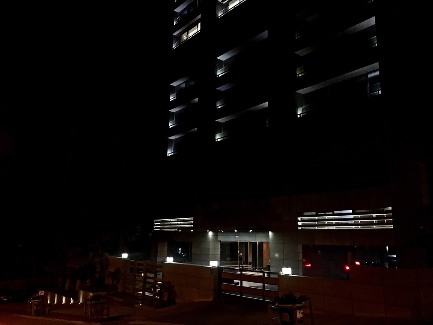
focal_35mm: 28
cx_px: 216
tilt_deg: +12.2
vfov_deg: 49.7
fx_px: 350
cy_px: 162
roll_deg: -0.7
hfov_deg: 63.4
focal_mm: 3.99
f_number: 1.8
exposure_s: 1/15
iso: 50
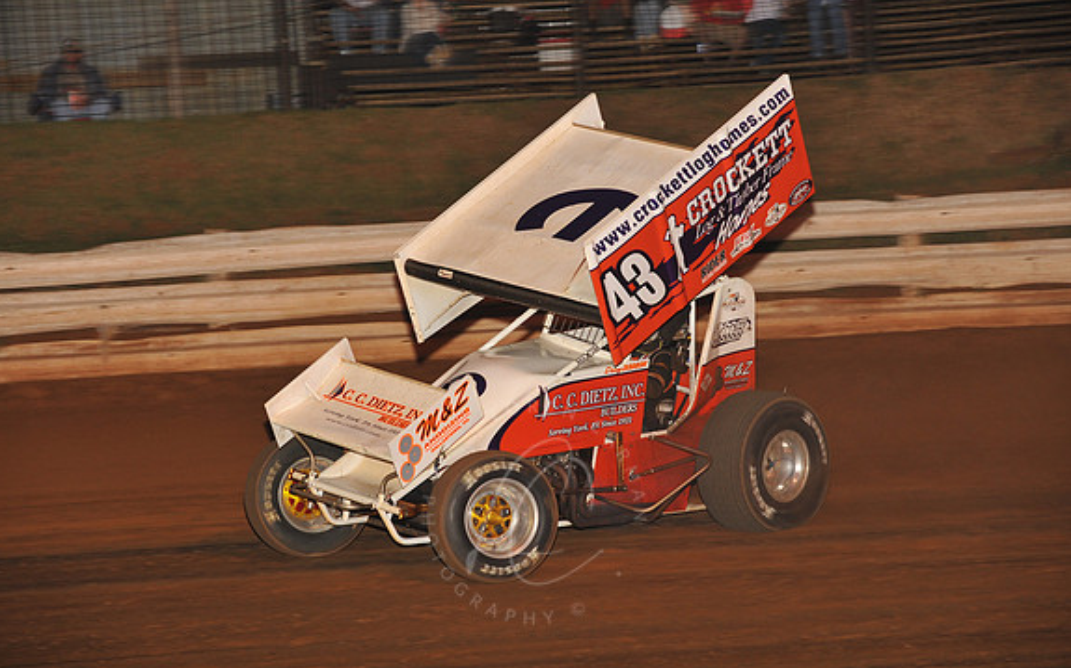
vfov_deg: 8.8
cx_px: 533
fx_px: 4348
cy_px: 341
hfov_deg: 14.0
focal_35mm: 149
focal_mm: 145
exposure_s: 1/320
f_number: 6.3
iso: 1000
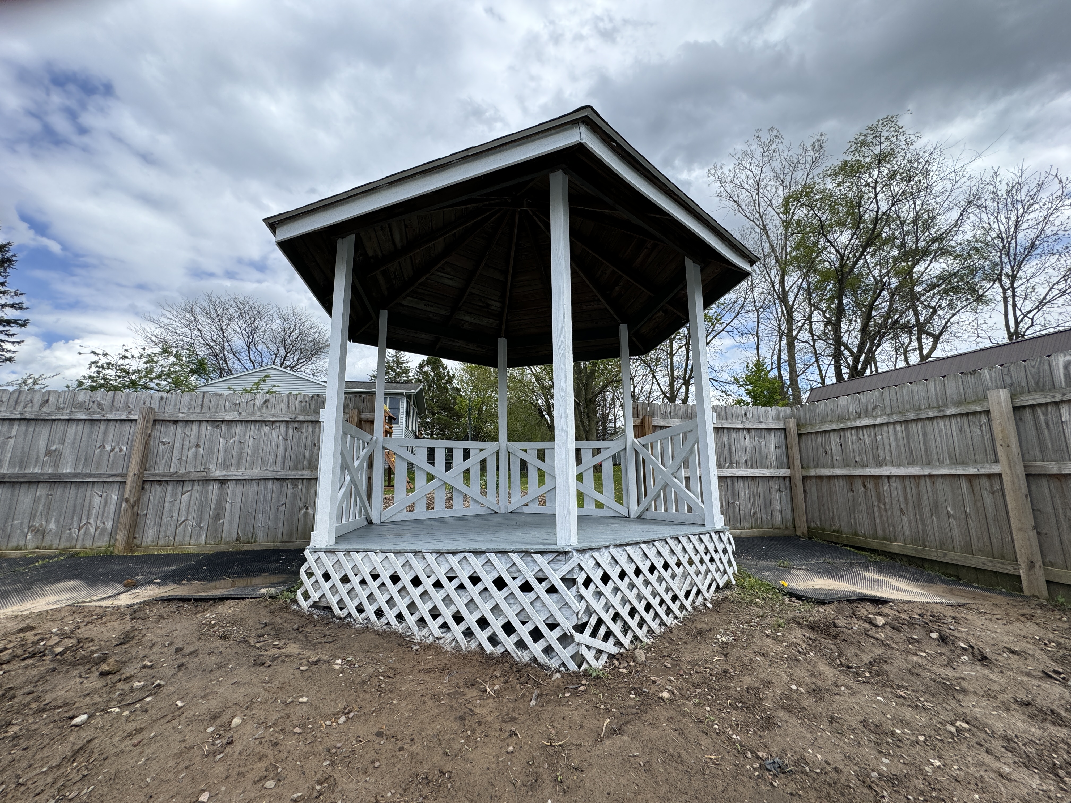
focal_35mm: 14
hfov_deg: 102.1
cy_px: 402
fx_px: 433
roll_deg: +0.4
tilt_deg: +10.8
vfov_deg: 85.7
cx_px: 536
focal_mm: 2.22
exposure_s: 1/1323
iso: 40
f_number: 2.2
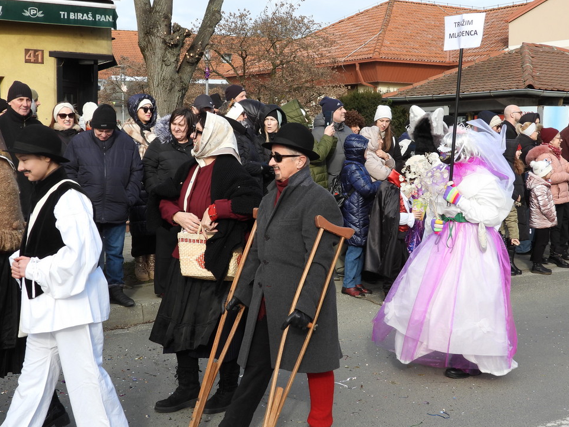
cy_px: 225
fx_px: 904
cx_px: 268
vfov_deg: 26.6
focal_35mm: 55
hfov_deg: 34.9
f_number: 3.2
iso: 100
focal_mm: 7.9
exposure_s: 1/500
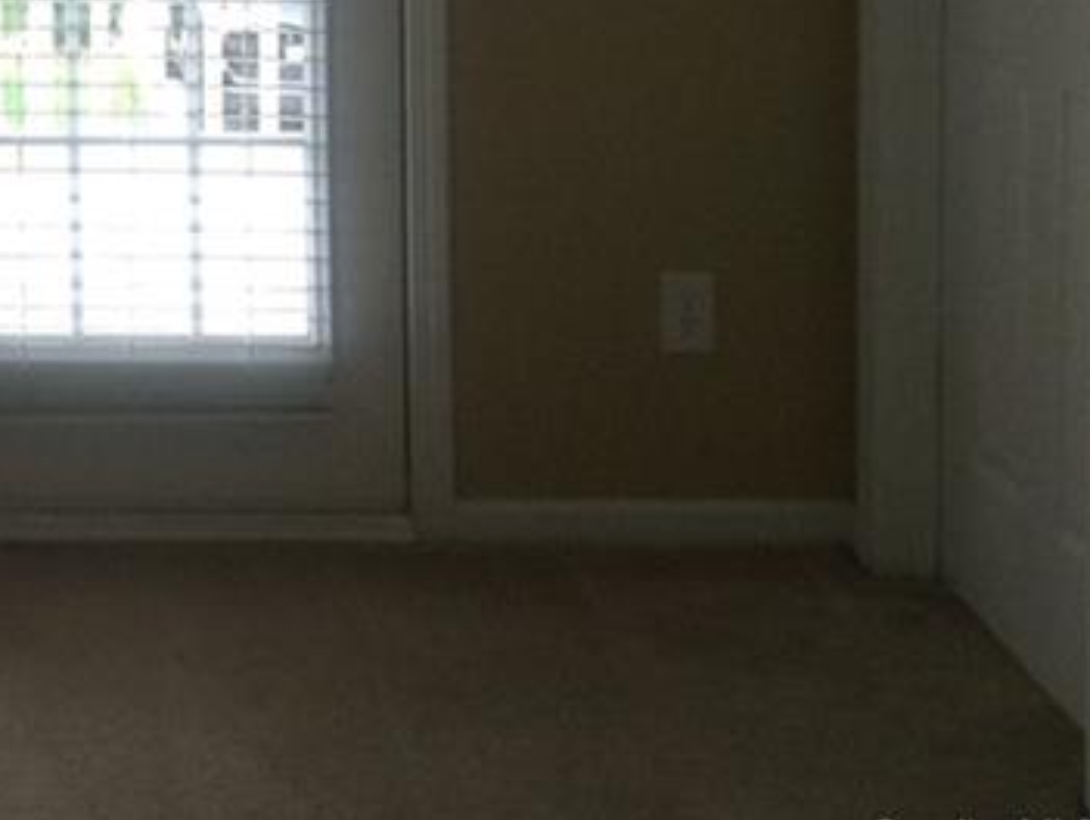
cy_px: -320
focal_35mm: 96
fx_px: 3026
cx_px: -363
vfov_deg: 14.6
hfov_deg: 18.8
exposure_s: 1/40
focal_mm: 3.3
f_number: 2.4
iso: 32
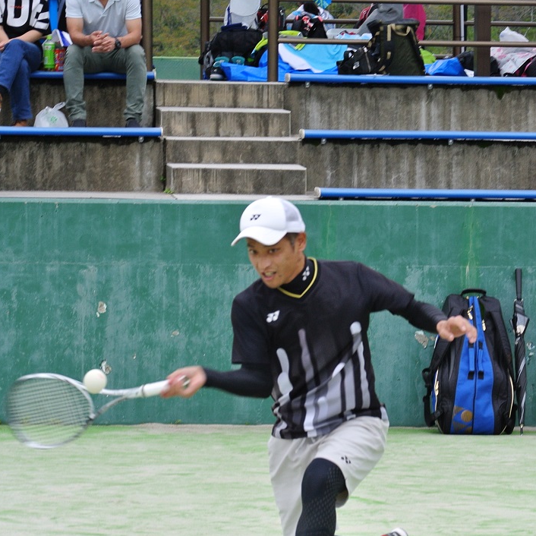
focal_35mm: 208
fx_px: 3644
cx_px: 389
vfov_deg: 8.4
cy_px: 374
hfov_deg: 8.4
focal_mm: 42.7
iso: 100
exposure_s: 1/320
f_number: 4
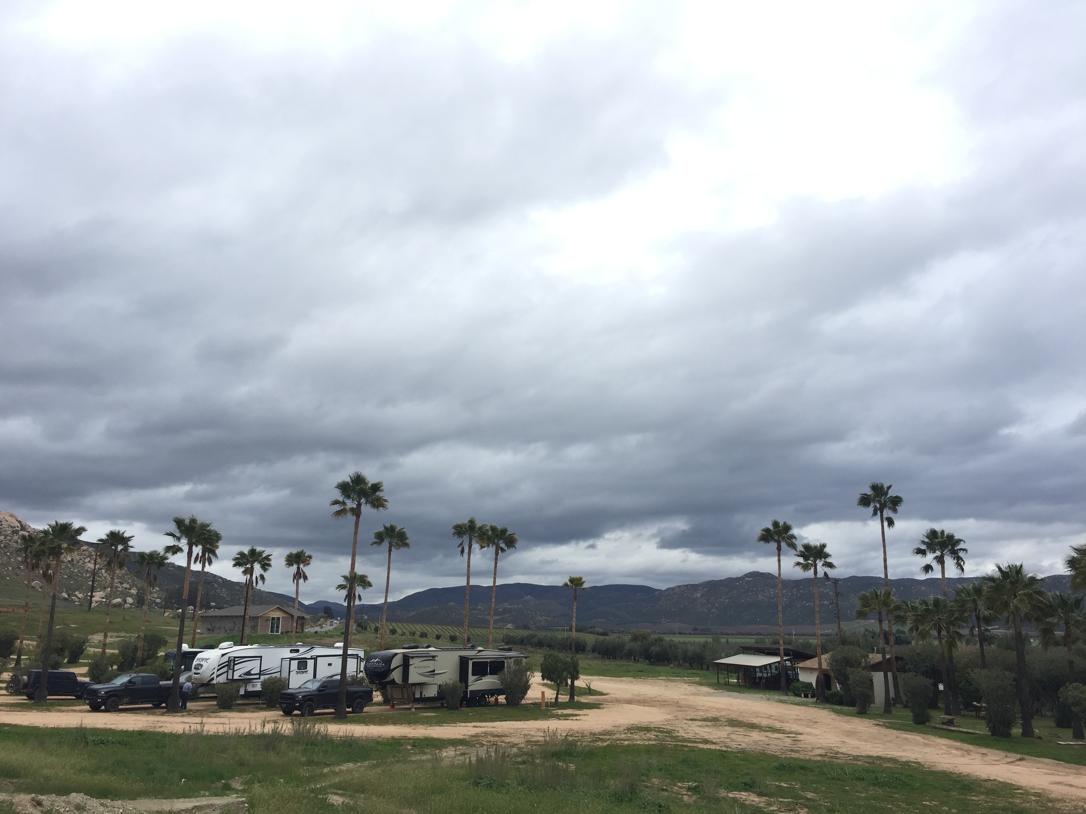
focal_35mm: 29
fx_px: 910
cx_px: 543
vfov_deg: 48.2
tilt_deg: +14.8
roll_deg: -0.1
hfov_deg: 61.7
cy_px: 407
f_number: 2.2
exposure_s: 1/608
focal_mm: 4.15
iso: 32
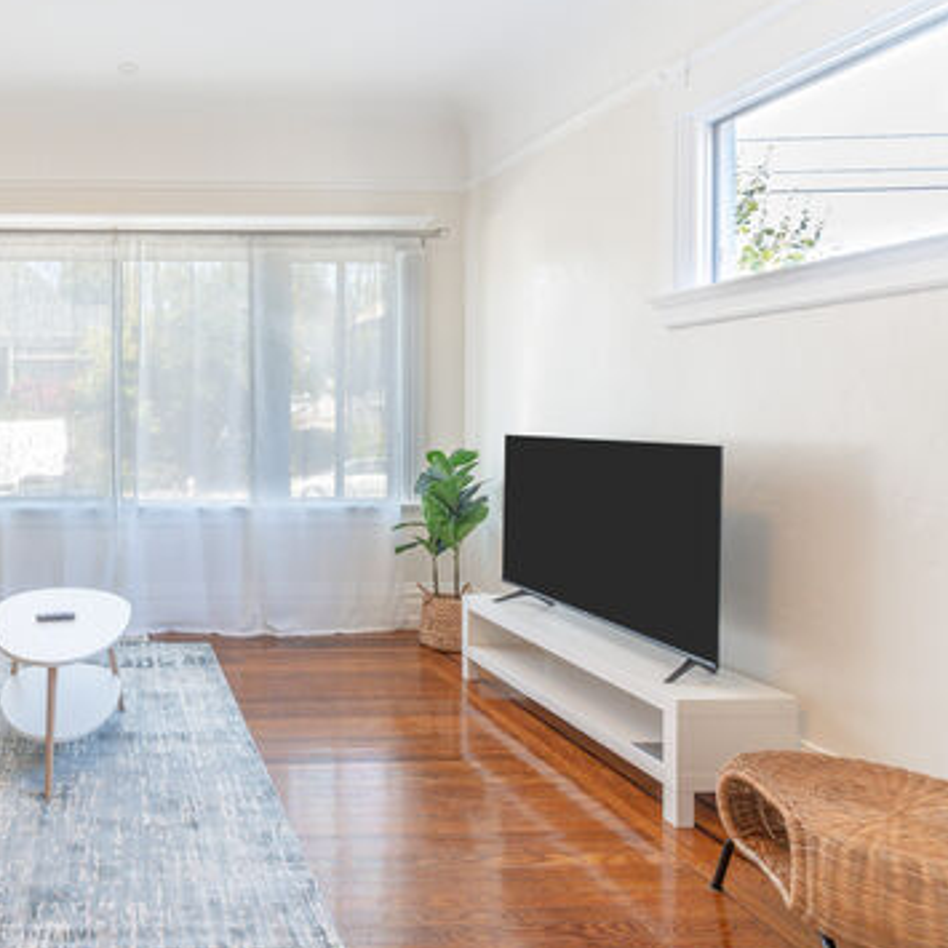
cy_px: 433
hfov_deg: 60.1
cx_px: 150
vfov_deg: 67.1
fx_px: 713
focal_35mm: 23
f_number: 5.6
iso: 800
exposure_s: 1/125
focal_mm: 16
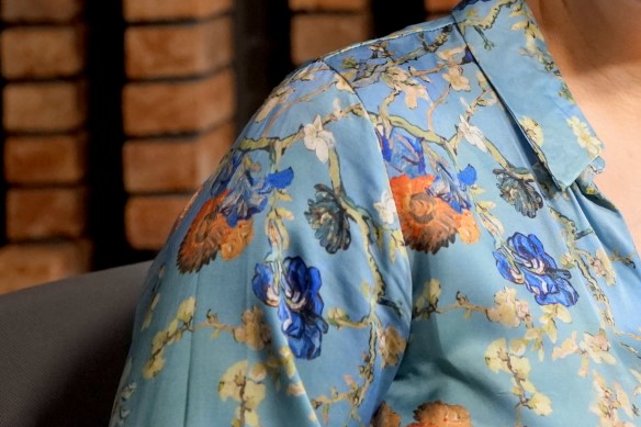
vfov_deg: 13.9
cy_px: -104
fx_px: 1691
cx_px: 700
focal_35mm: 95
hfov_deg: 20.5
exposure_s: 1/160
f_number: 4
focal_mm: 37
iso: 2000
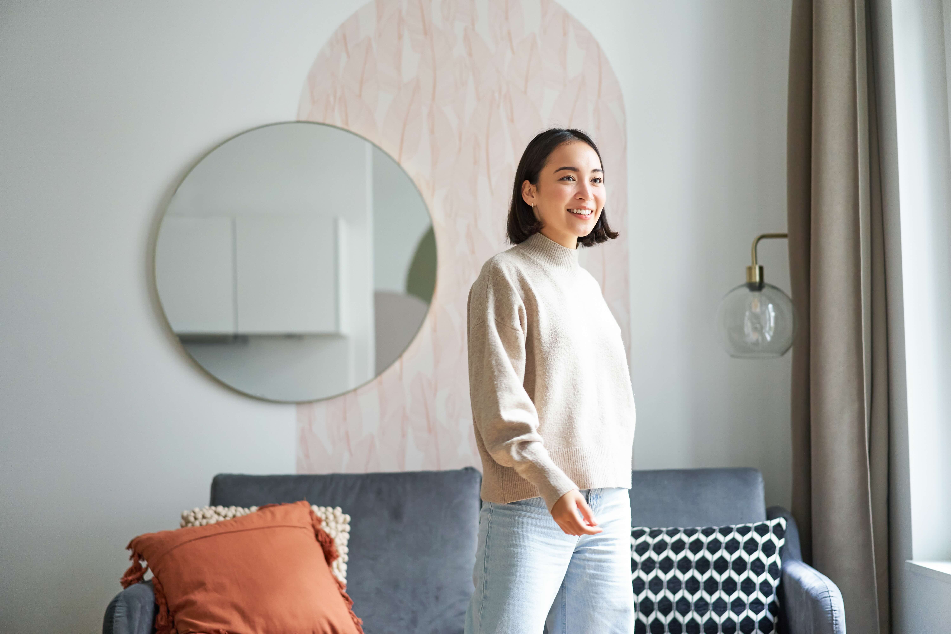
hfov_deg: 36.2
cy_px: 317
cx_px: 476
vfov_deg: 24.6
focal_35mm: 55
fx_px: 1453
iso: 1250
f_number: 2
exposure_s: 1/160
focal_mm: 55
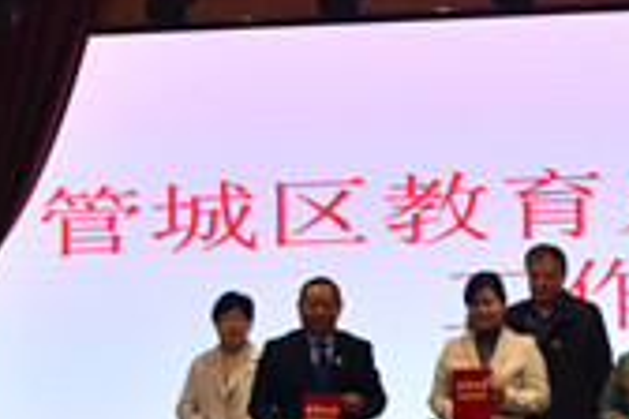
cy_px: 15
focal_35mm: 171
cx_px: 715
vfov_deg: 8.0
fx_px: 2988
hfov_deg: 11.8
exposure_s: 1/50
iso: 140
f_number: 5
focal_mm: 48
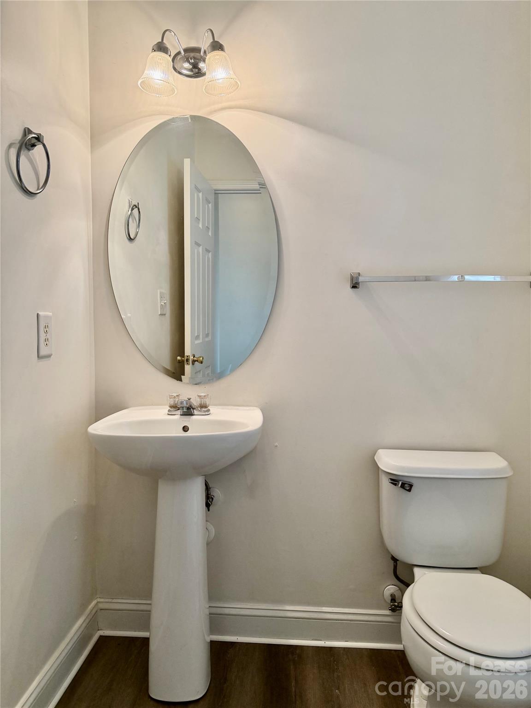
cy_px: 354
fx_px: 491
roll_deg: -0.4
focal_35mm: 24
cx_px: 266
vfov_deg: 71.6
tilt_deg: -4.5
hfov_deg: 56.8
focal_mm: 6.76
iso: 200
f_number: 1.78
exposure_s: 1/143
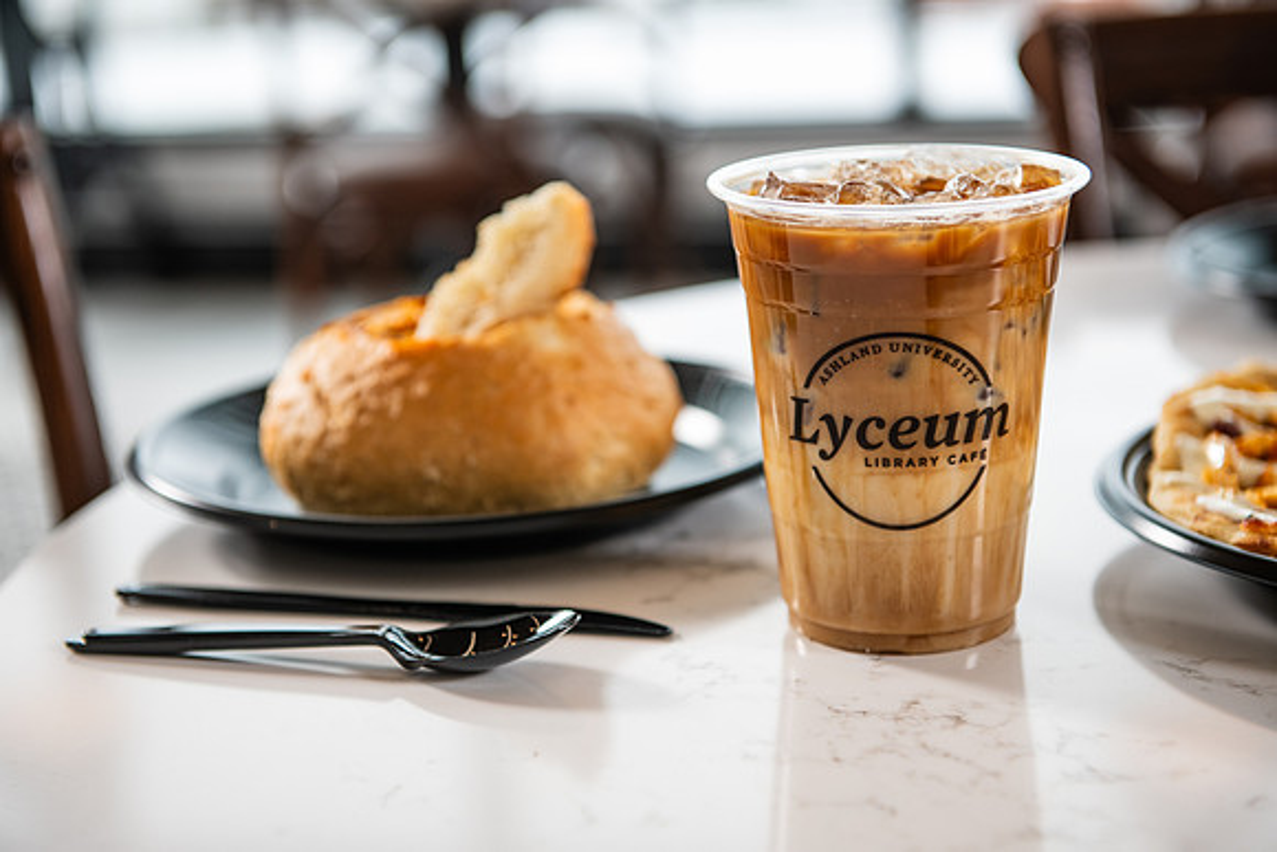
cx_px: 638
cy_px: 426
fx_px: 2342
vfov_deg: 20.6
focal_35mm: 66
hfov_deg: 30.5
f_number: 4
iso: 400
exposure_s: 1/200
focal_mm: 66
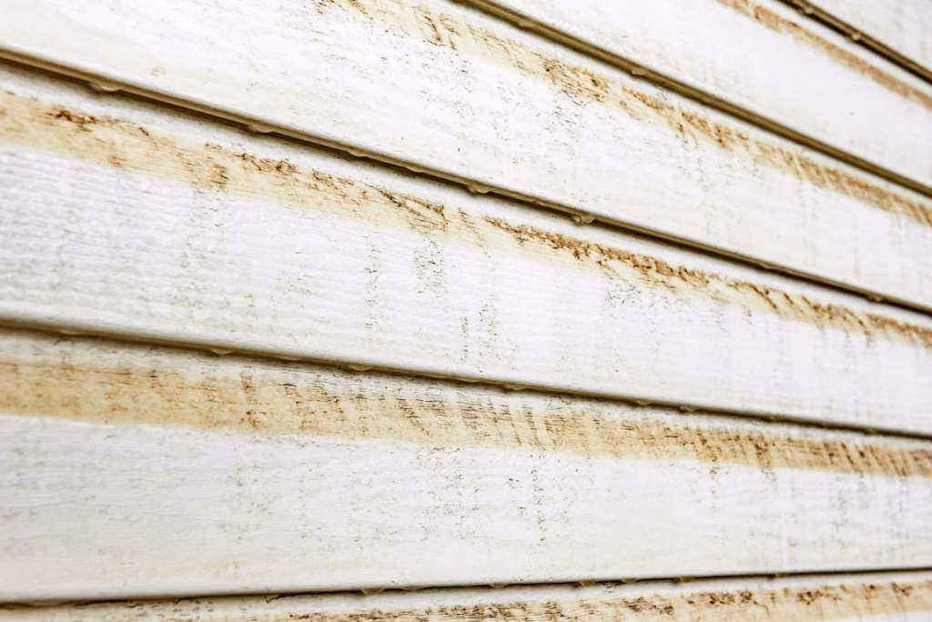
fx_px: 1243
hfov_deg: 41.1
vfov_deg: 28.1
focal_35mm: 48
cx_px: 466
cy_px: 311
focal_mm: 48
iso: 320
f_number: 8
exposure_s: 1/250
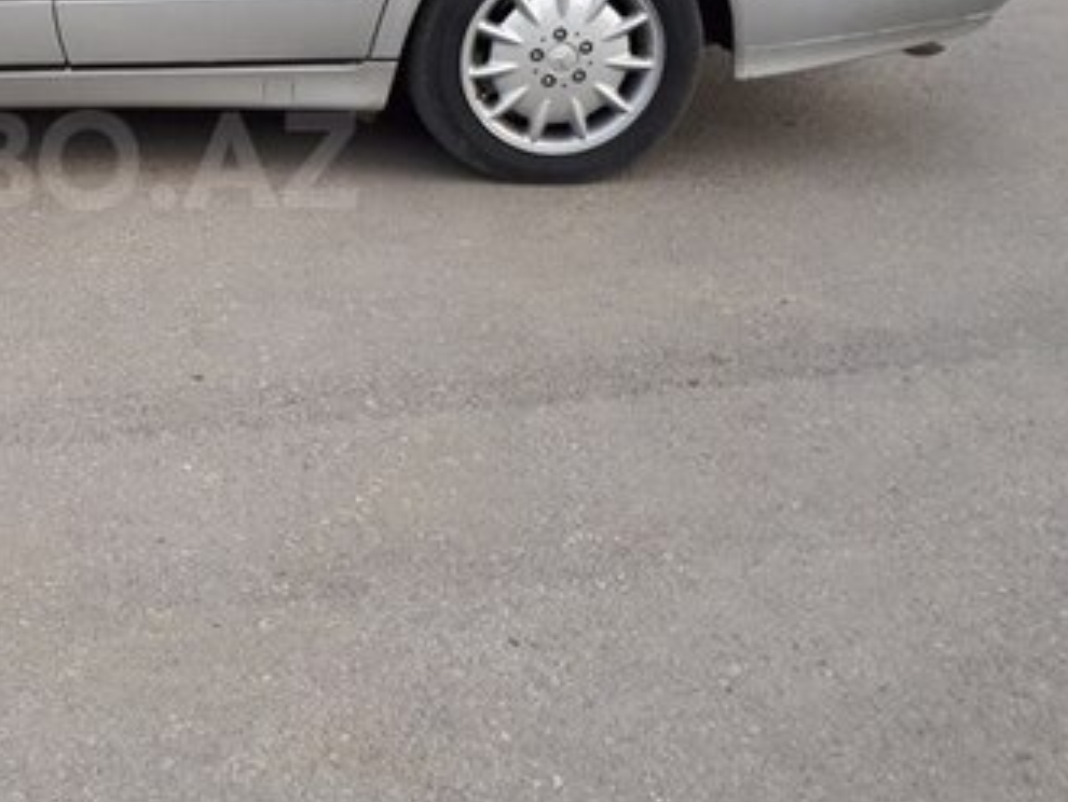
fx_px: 1667
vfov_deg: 26.6
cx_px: 26
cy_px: 160
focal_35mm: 54
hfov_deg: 32.9
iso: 40
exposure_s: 1/408
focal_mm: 3.6
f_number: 1.9
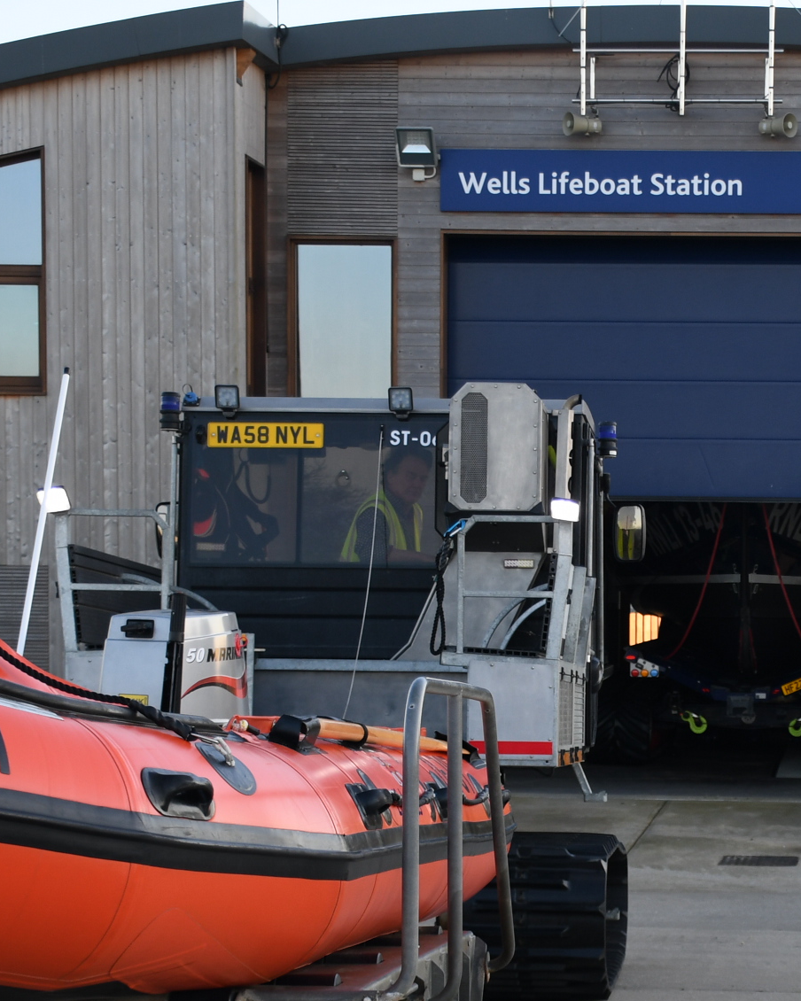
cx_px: 674
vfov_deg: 18.9
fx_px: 2993
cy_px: 762
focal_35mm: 101
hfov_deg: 15.1
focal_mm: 30
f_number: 5.6
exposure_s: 1/125
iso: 160
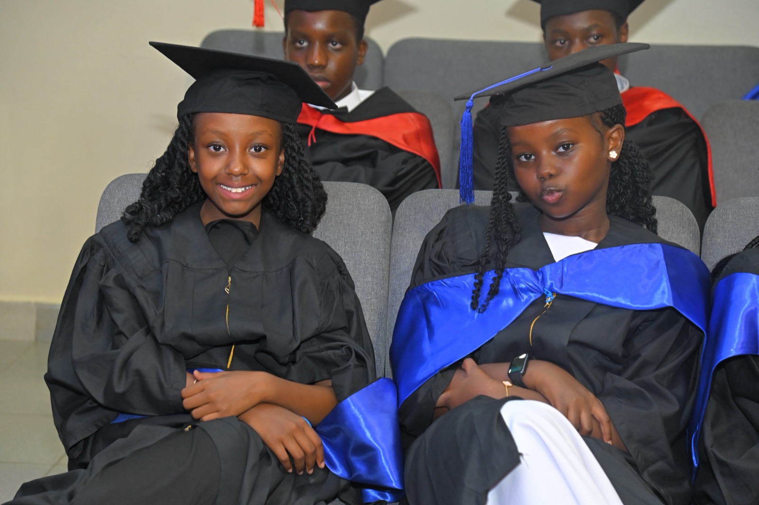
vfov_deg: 14.4
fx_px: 2001
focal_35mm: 95
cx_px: 380
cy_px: 252
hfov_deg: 21.5
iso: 3200
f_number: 5
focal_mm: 95
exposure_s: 1/125
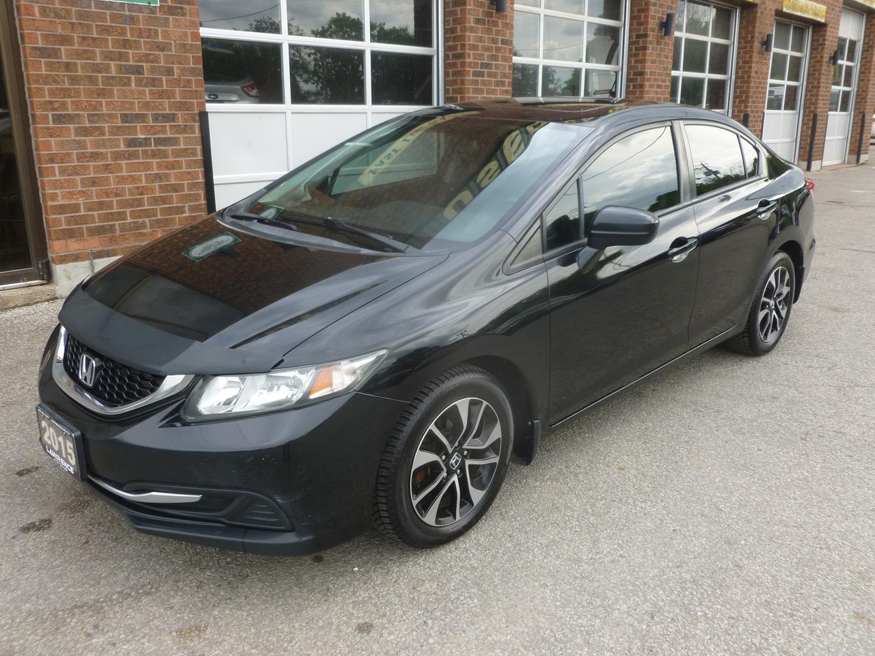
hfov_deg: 63.4
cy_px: 328
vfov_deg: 49.7
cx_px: 438
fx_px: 708
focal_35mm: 28
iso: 100
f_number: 3.3
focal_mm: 5
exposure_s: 1/200
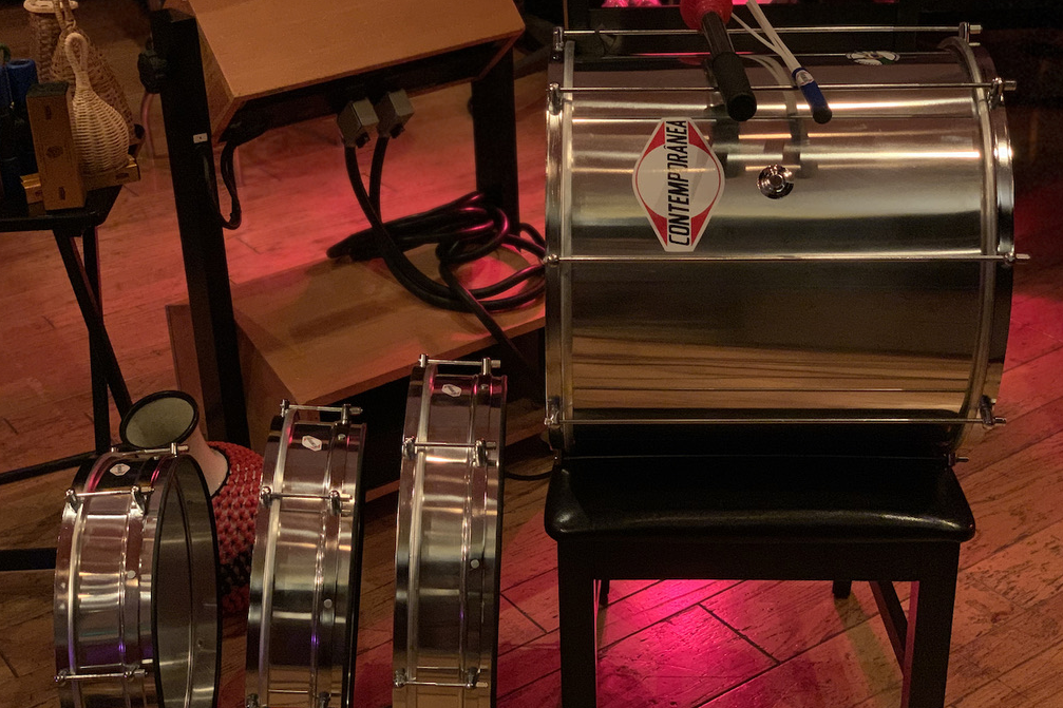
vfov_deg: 24.6
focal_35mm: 55
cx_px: 527
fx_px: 1624
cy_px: 365
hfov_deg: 36.3
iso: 640
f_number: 2.4
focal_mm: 6
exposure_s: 1/30
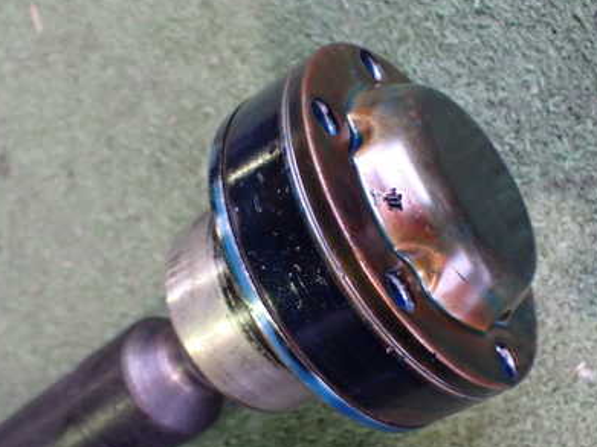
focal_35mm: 46
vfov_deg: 31.5
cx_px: 366
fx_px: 793
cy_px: 226
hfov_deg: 41.0
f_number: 2.3
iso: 800
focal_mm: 5.4
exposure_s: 1/60
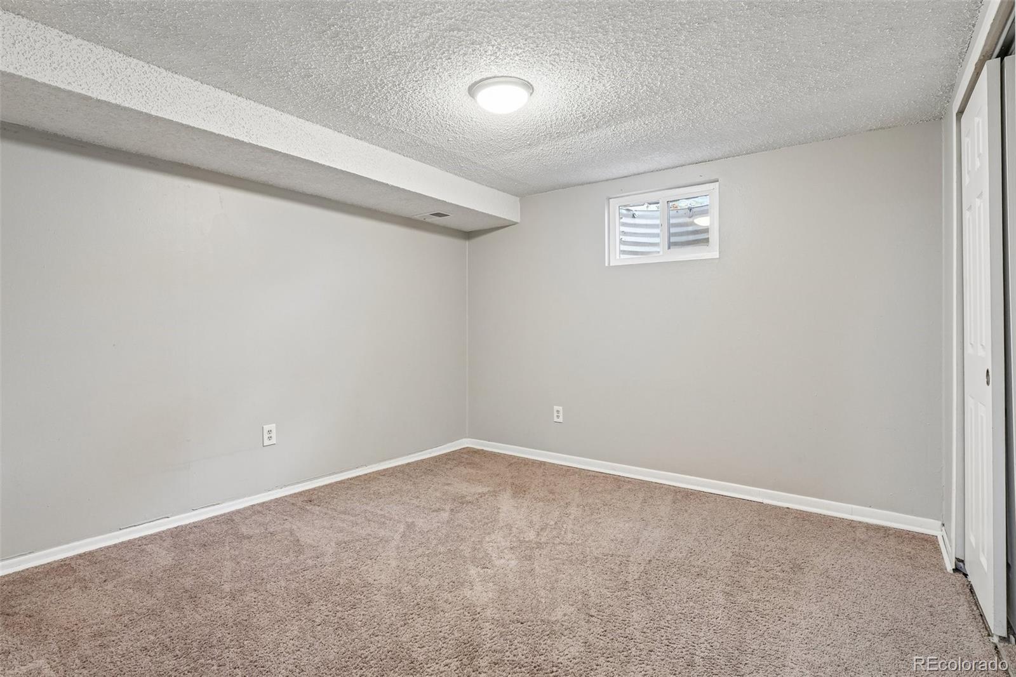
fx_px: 466
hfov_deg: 95.0
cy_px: 338
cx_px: 508
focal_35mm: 16
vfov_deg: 72.0
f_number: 8
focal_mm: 11
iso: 500
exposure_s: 1/6
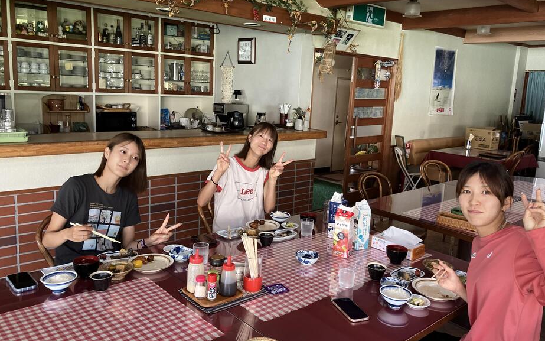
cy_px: 163
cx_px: 275
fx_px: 446
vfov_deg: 41.8
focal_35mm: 30
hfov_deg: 62.9
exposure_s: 1/60
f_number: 1.8
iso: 100
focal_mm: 4
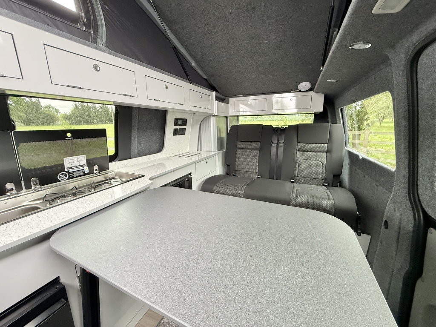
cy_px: 164
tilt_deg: -12.2
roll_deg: +0.6
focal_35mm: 14
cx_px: 218
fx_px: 176
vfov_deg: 85.7
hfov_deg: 102.1
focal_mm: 2.22
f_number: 2.2
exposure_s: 1/99
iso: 250
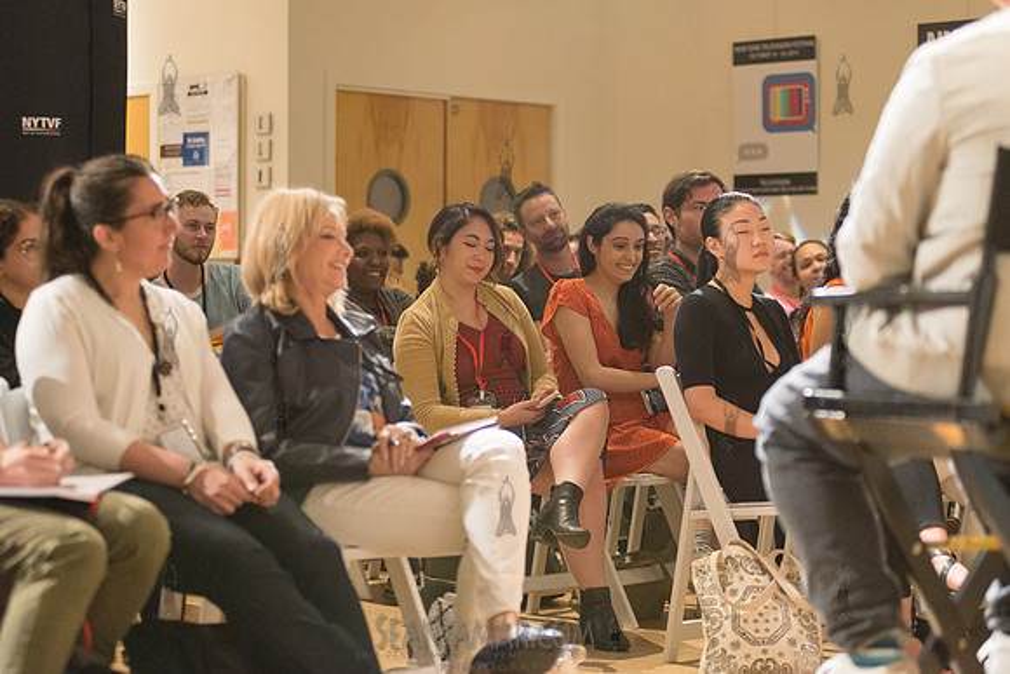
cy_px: 337
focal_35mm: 80
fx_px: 2245
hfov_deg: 25.4
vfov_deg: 17.1
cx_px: 505
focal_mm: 80
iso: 4000
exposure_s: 1/200
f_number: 2.8
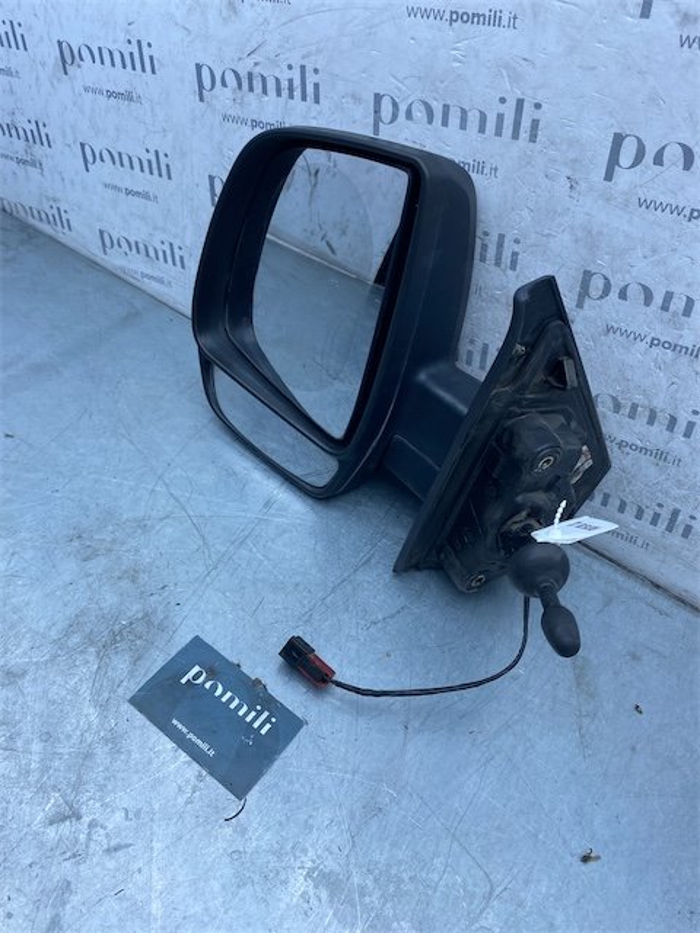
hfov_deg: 53.1
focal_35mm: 26
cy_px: 466
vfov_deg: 67.3
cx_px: 350
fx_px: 701
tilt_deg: -45.9
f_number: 1.8
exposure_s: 1/637
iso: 32
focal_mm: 4.25
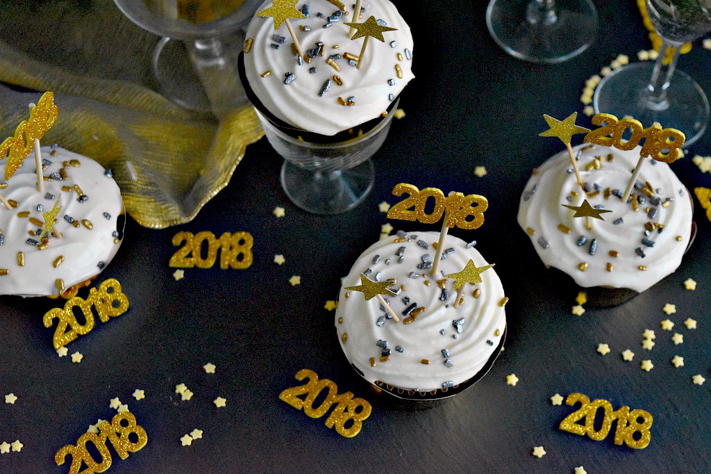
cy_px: 237
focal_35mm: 72
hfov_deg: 28.1
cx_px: 356
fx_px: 1421
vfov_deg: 18.9
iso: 4000
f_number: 5.6
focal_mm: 48
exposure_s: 1/400
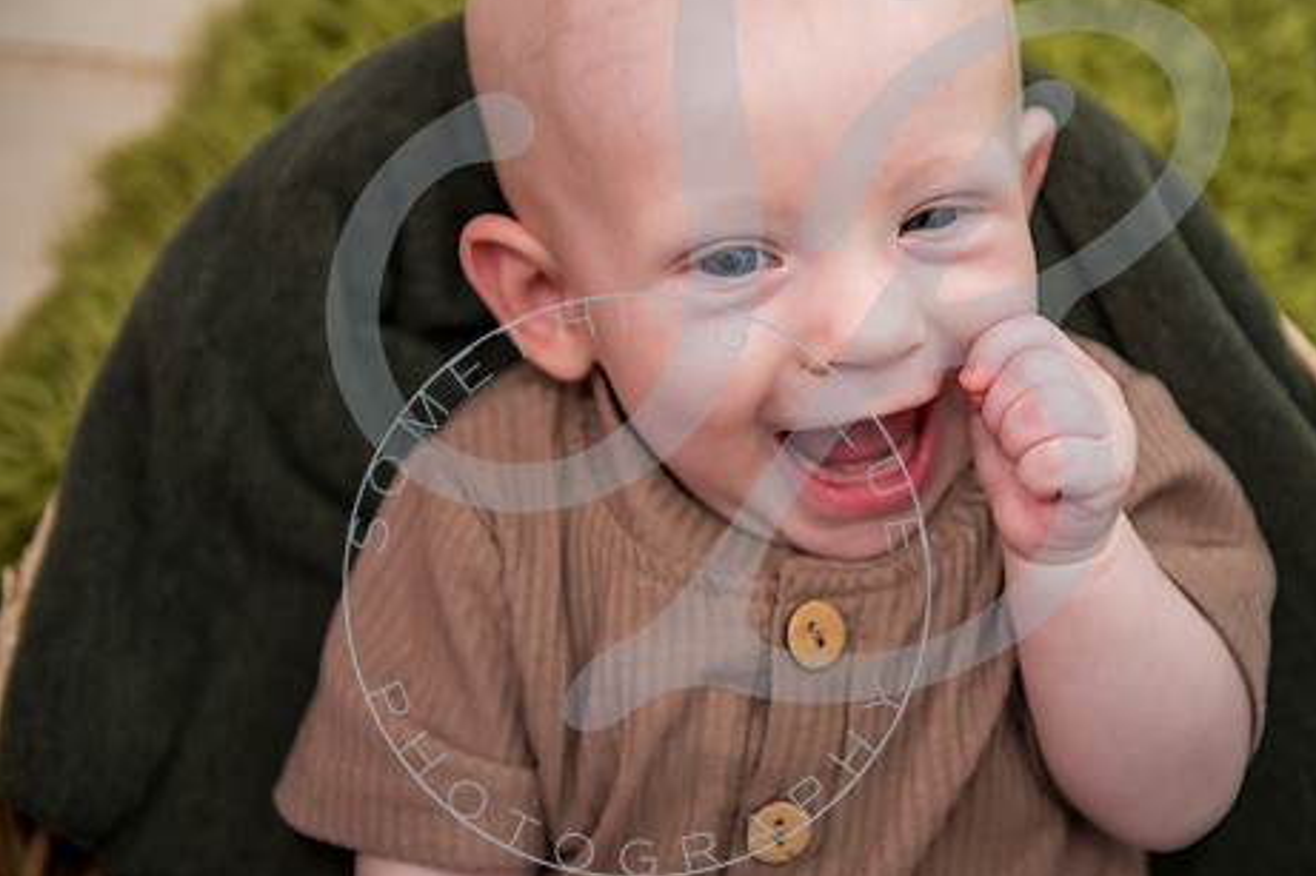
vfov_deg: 18.6
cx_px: 779
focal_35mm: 73
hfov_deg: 27.7
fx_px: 2667
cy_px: 347
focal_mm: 58
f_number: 2.8
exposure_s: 1/125
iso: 100
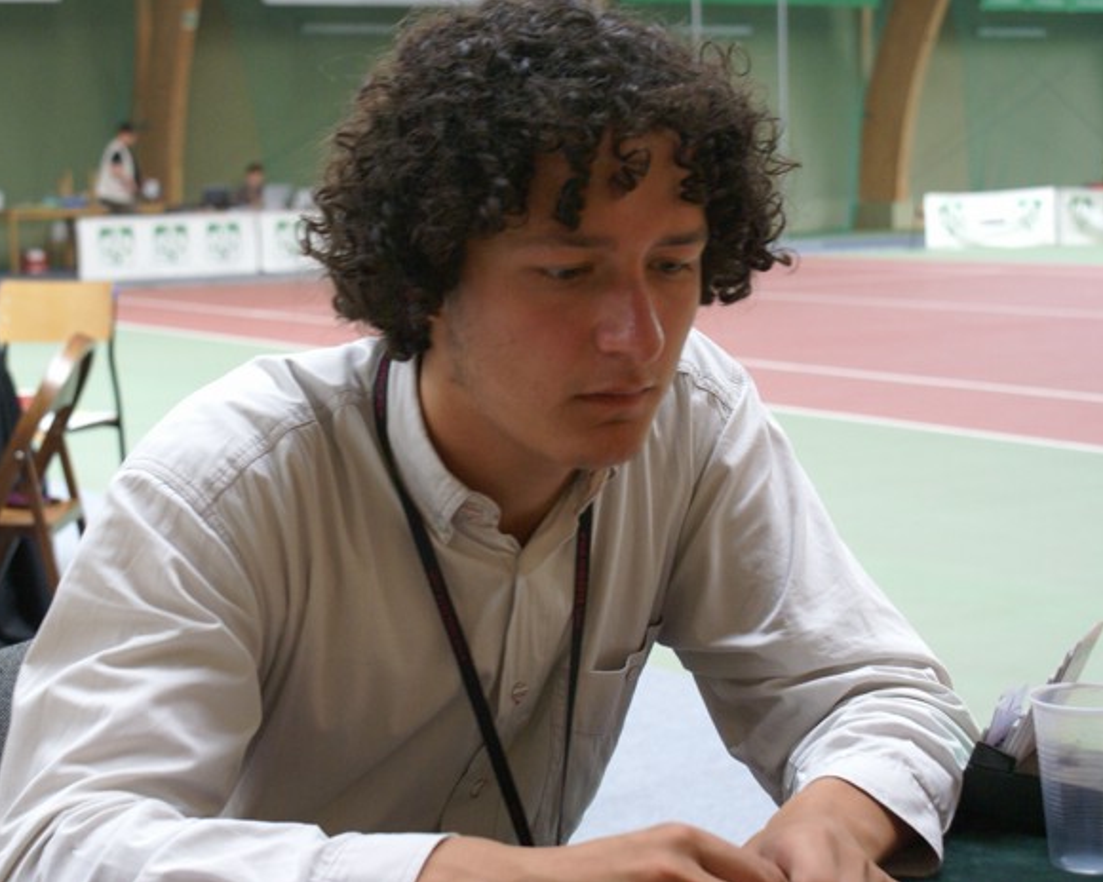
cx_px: 494
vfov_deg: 22.5
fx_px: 2220
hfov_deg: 27.9
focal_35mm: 68
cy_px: 441
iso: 800
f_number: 5.6
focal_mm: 40
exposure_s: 1/50
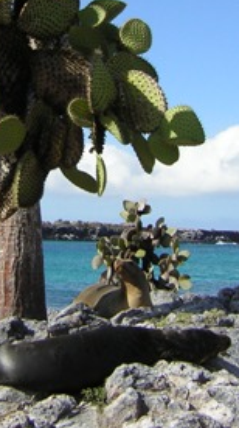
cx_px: 42
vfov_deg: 32.5
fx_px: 723
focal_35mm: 64
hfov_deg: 18.6
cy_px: 131
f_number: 5.2
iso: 50
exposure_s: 1/313
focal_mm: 4.7
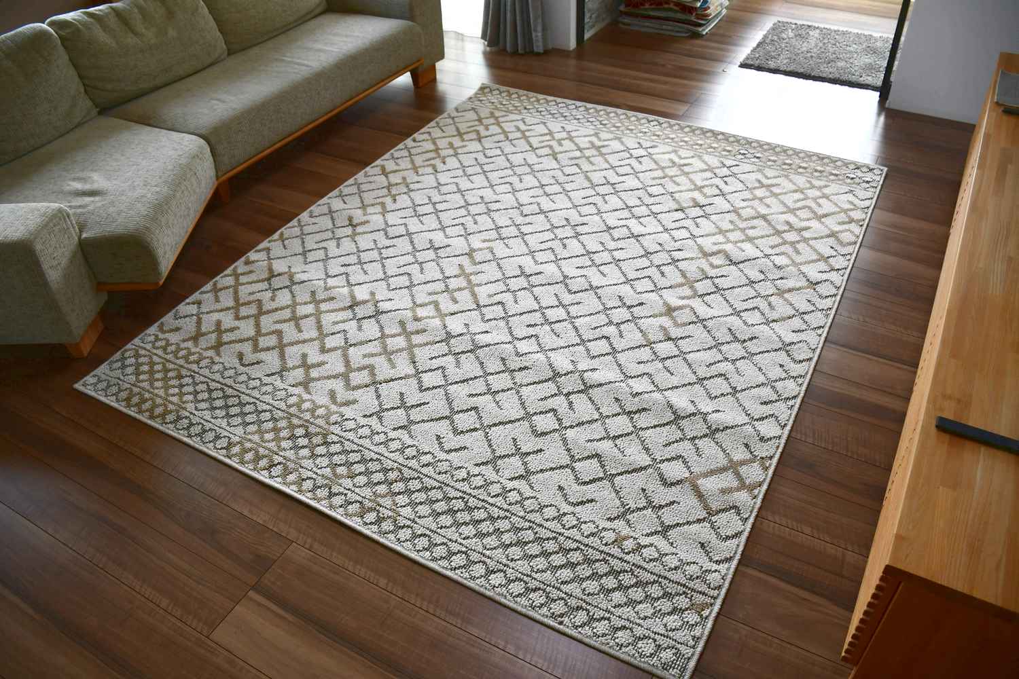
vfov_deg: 47.9
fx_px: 764
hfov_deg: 67.4
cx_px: 510
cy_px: 340
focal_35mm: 27
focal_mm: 18
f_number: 3.5
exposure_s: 1/250
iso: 400
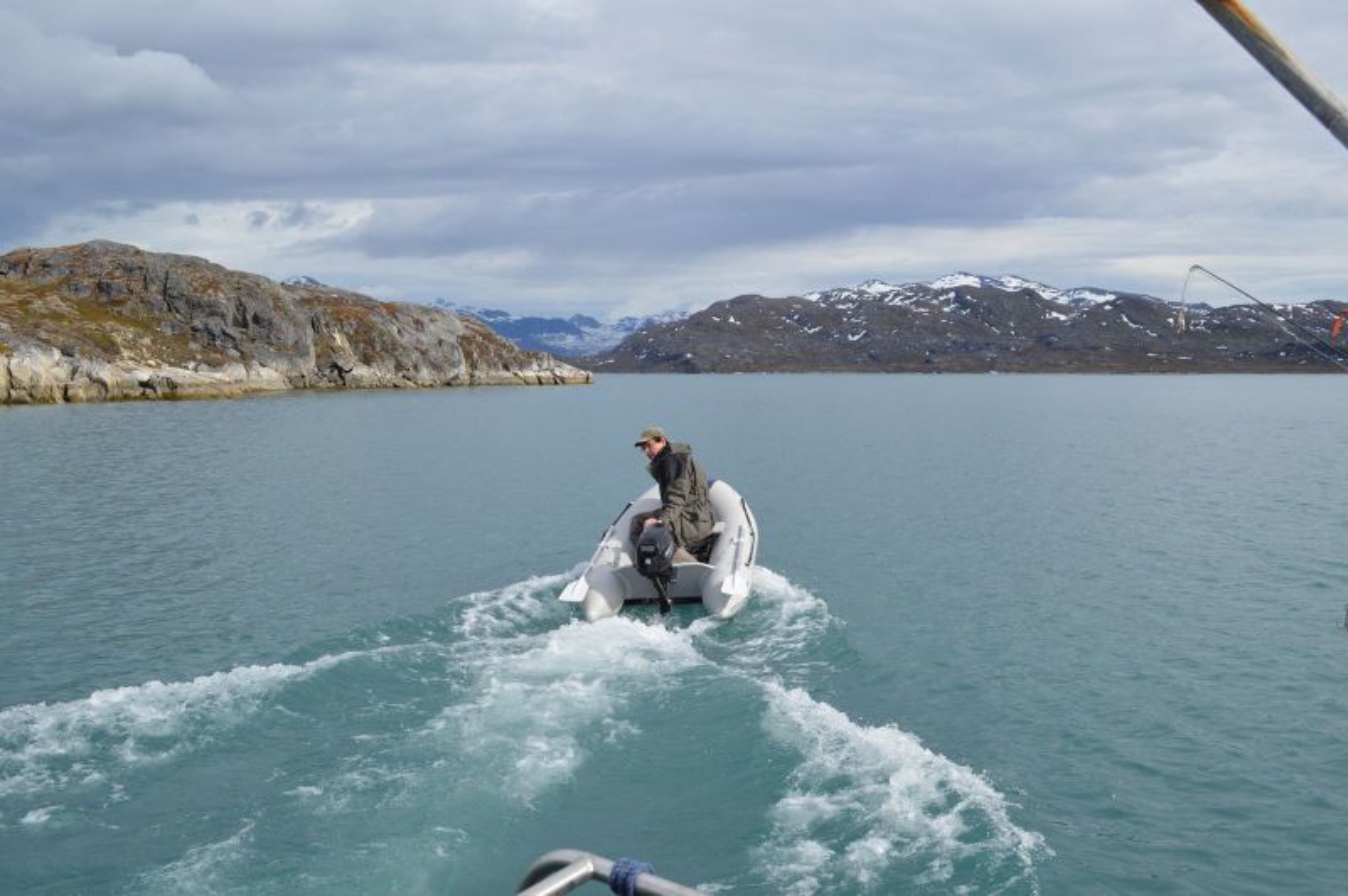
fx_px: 1235
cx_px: 674
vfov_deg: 39.9
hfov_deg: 57.3
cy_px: 448
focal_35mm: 33
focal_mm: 22
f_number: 9
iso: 100
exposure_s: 1/320
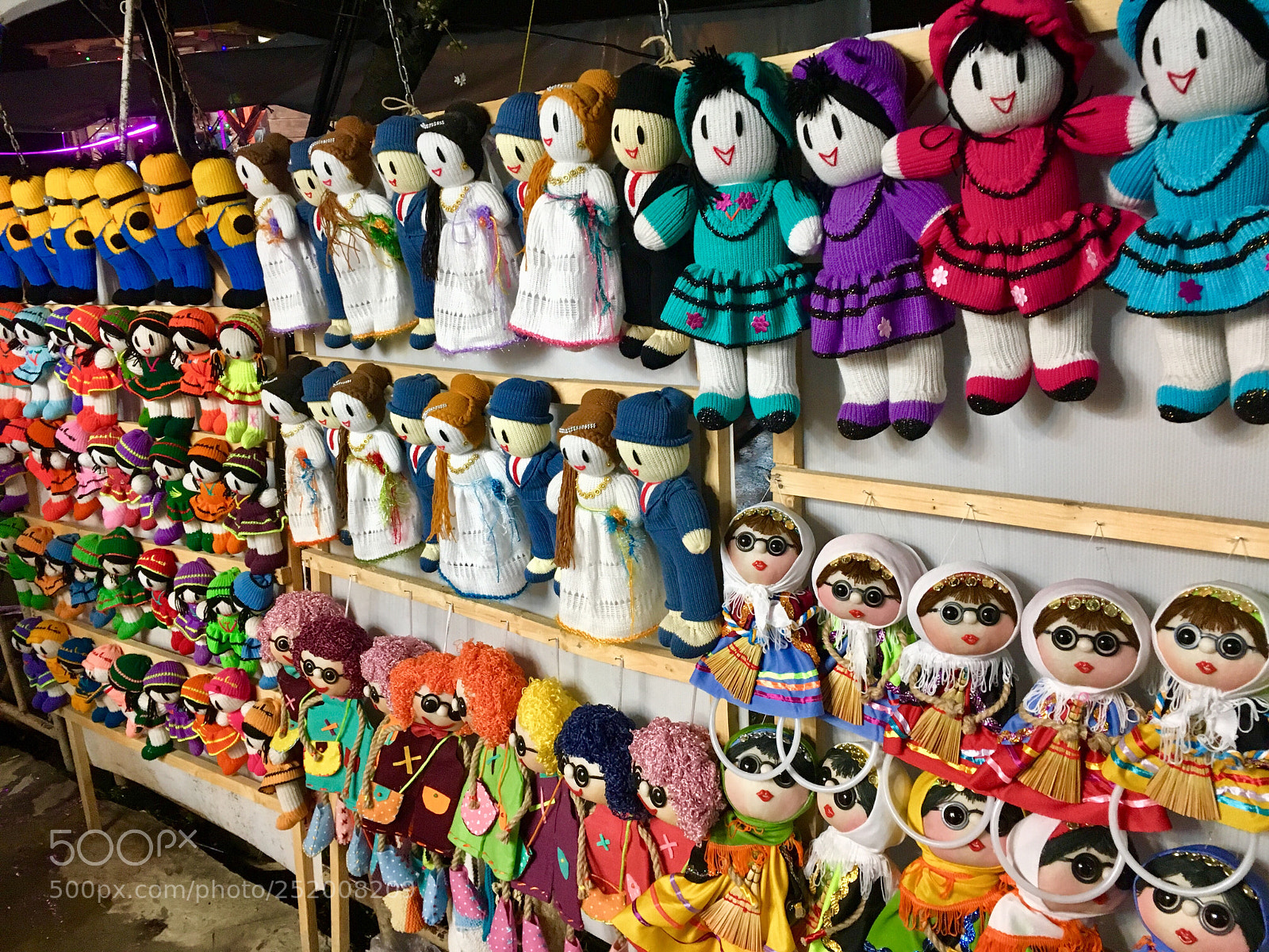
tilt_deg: -18.1
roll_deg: +4.4
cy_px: 476
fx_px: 1063
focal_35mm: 29
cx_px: 634
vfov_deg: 48.2
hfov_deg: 61.7
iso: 200
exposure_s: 1/33
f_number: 2.2
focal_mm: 4.15
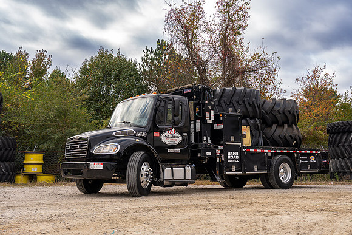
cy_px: 118
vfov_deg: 34.2
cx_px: 176
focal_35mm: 39
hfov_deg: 49.5
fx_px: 381
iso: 100
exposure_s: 1/125
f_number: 5.6
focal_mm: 39
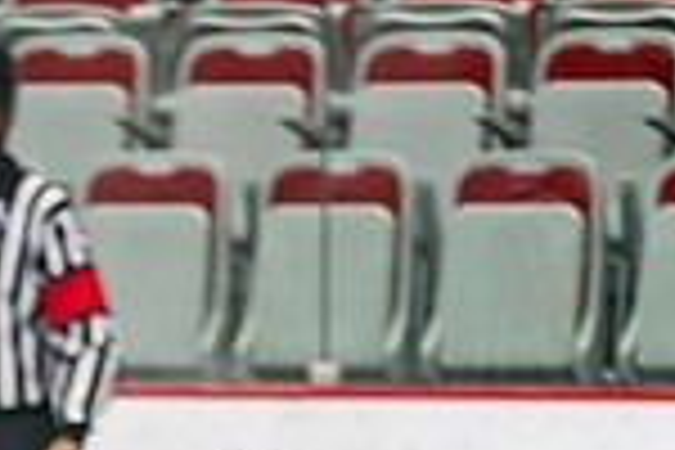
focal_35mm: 637
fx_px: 11943
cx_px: 282
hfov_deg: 3.2
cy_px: 1034
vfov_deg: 2.1
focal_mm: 135
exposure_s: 1/640
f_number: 2.8
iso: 800
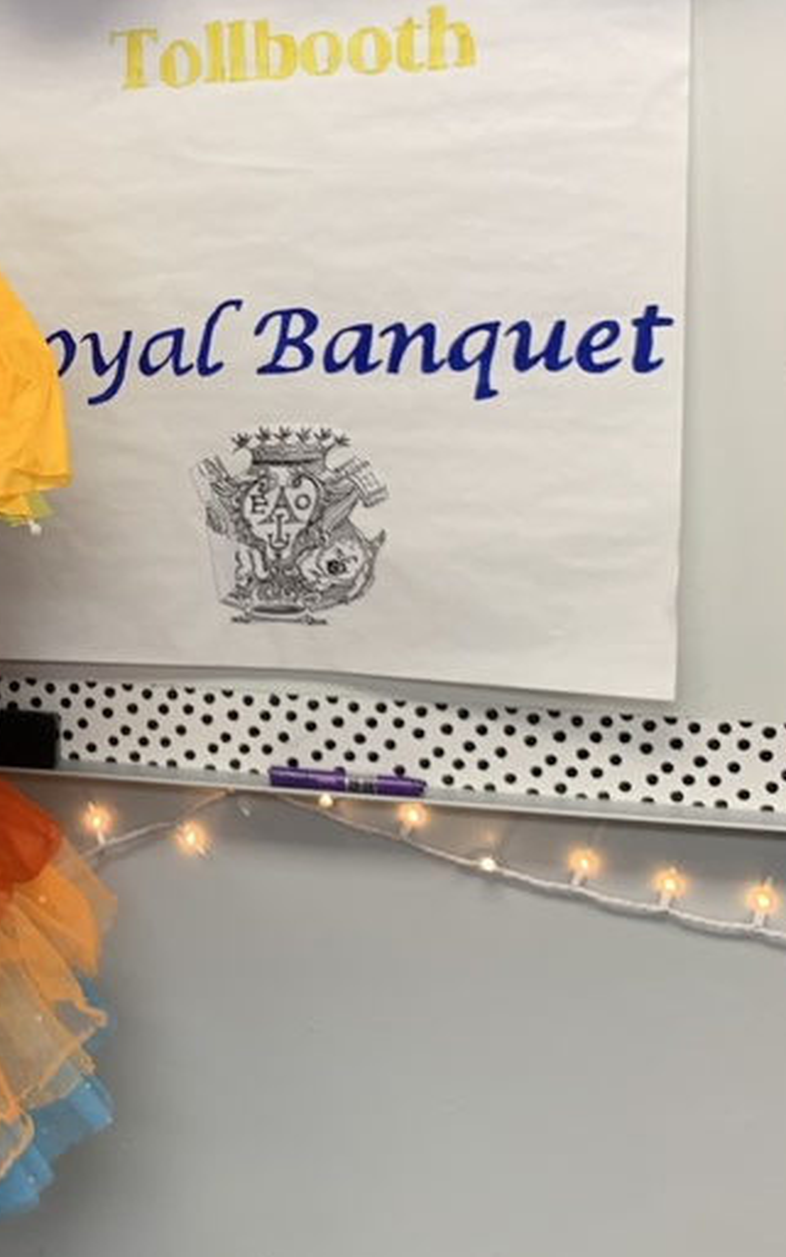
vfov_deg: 36.8
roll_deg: +2.6
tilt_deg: -10.7
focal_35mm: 55
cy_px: 507
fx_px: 1883
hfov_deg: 22.1
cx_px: -118
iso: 64
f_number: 1.8
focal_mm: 4.25
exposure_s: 1/60
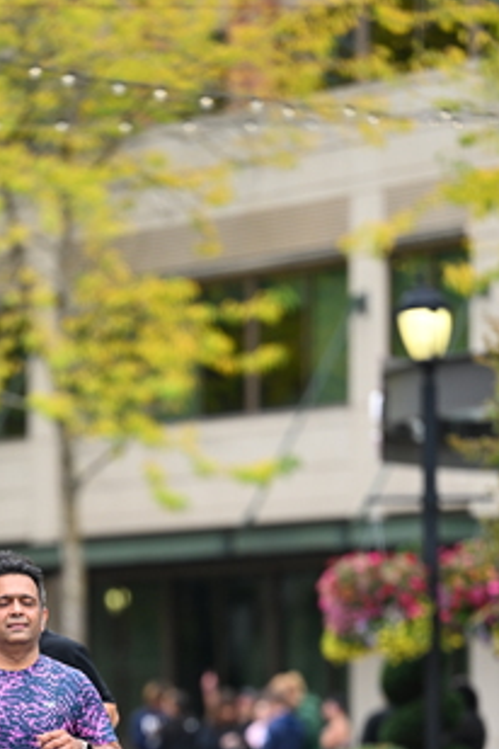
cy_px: 642
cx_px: 101
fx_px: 6840
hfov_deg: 4.2
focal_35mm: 329
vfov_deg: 6.3
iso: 640
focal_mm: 185
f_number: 2.8
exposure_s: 1/1600
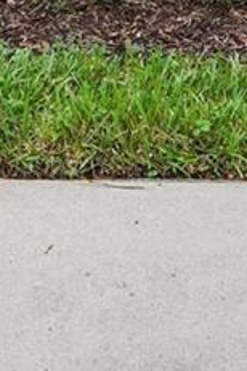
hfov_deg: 14.1
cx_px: 87
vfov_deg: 15.9
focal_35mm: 97
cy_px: -393
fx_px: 998
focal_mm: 14
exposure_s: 1/100
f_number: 5.6
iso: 250
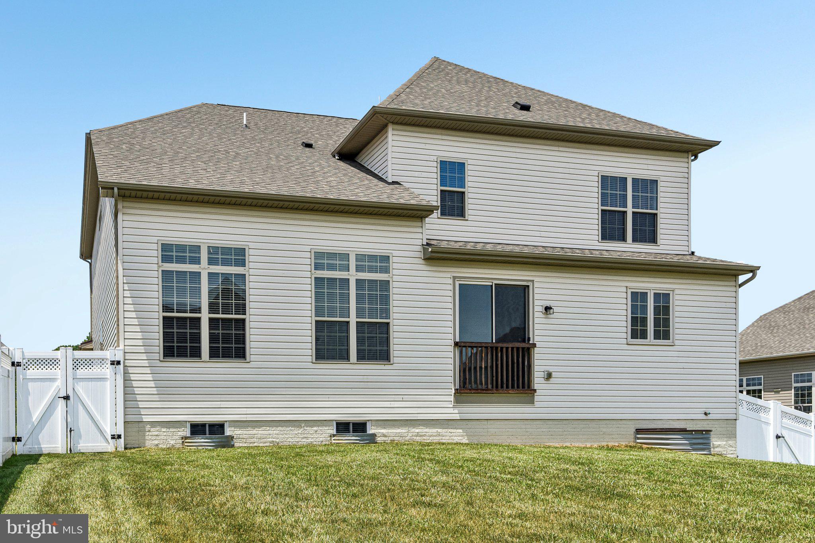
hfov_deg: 63.7
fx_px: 656
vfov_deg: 45.0
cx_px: 408
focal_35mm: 29
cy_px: 272
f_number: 8
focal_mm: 29
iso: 400
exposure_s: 1/2000
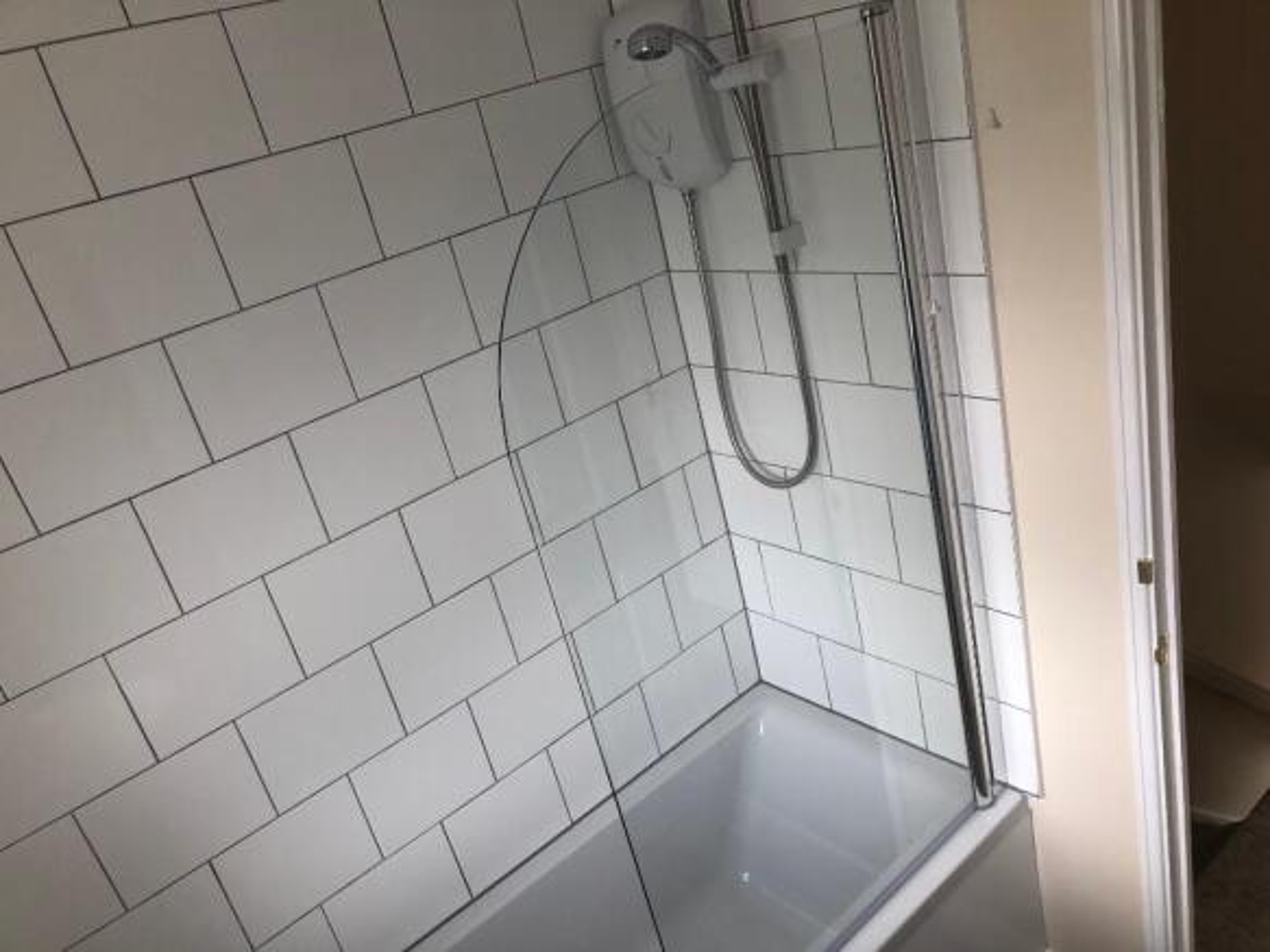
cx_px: 635
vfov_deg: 49.7
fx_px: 1027
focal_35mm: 28
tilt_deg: -23.5
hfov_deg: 63.5
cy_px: 476
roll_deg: +12.2
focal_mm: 3.99
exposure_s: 1/40
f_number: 1.8
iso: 20
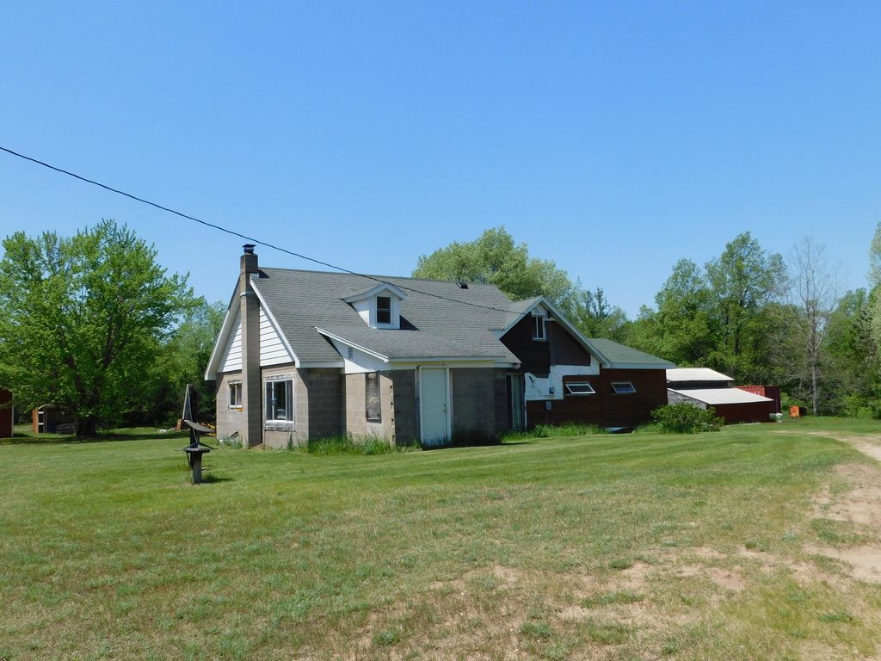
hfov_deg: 60.0
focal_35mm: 30
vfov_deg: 46.8
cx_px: 440
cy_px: 330
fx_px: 764
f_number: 3.2
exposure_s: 1/1250
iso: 125
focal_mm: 5.3
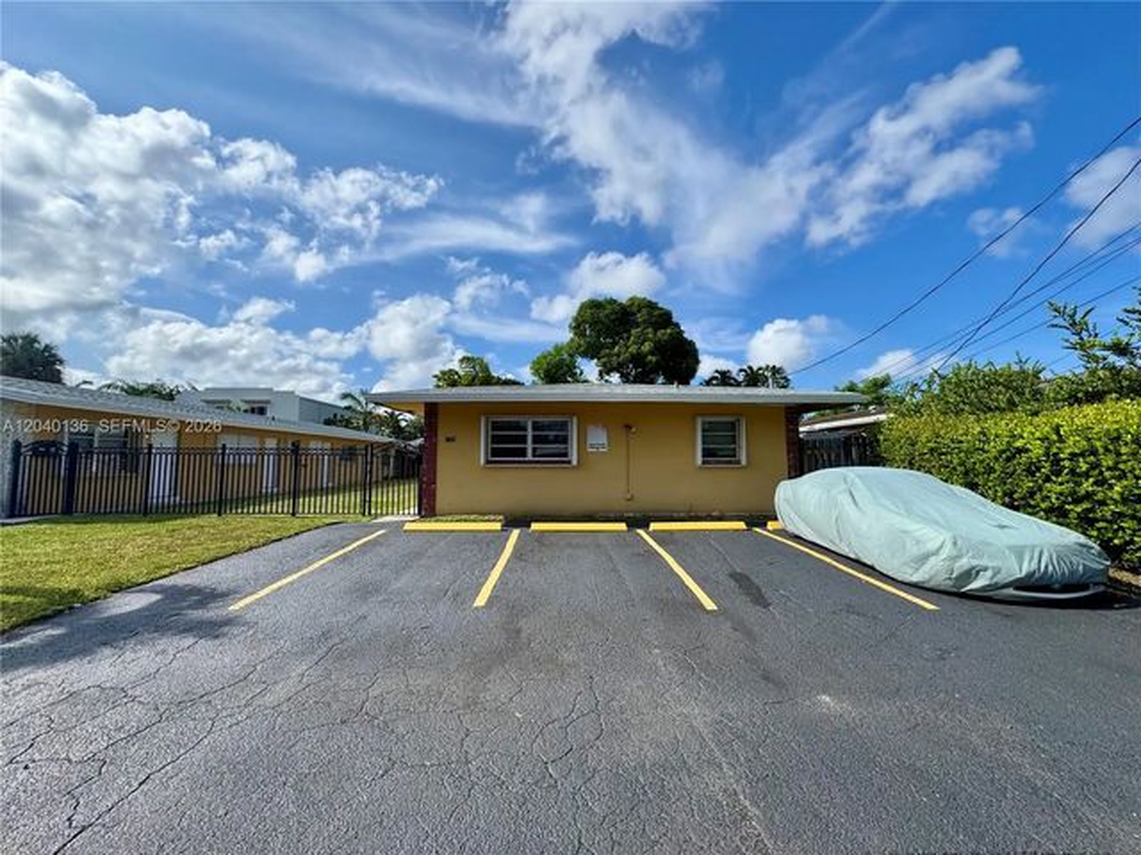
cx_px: 570
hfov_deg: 102.1
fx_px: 461
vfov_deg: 85.7
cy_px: 428
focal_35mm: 14
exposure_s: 1/2273
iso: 50
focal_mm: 2.22
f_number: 2.2
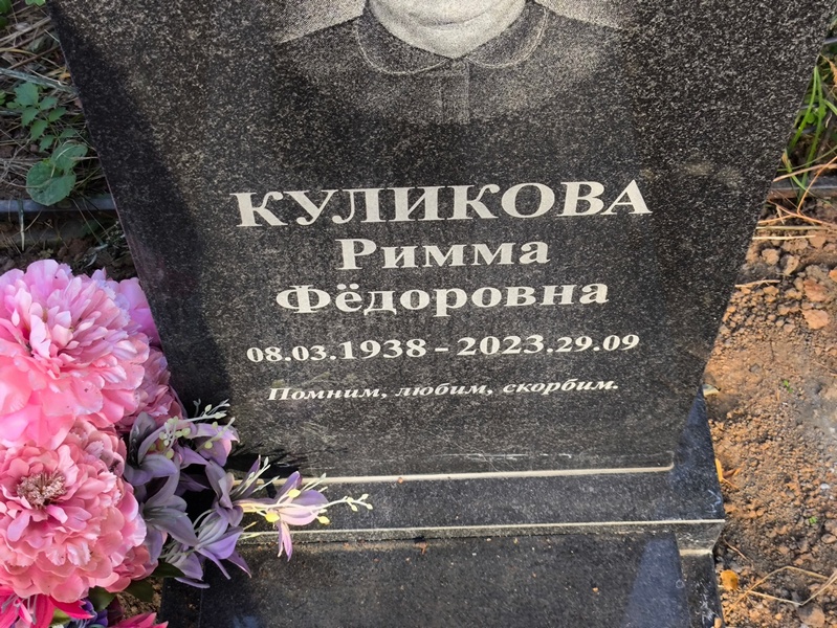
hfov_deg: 38.2
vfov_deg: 29.1
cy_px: 314
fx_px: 1210
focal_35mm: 50
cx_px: 418
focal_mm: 4.71
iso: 50
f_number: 1.7
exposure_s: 1/142
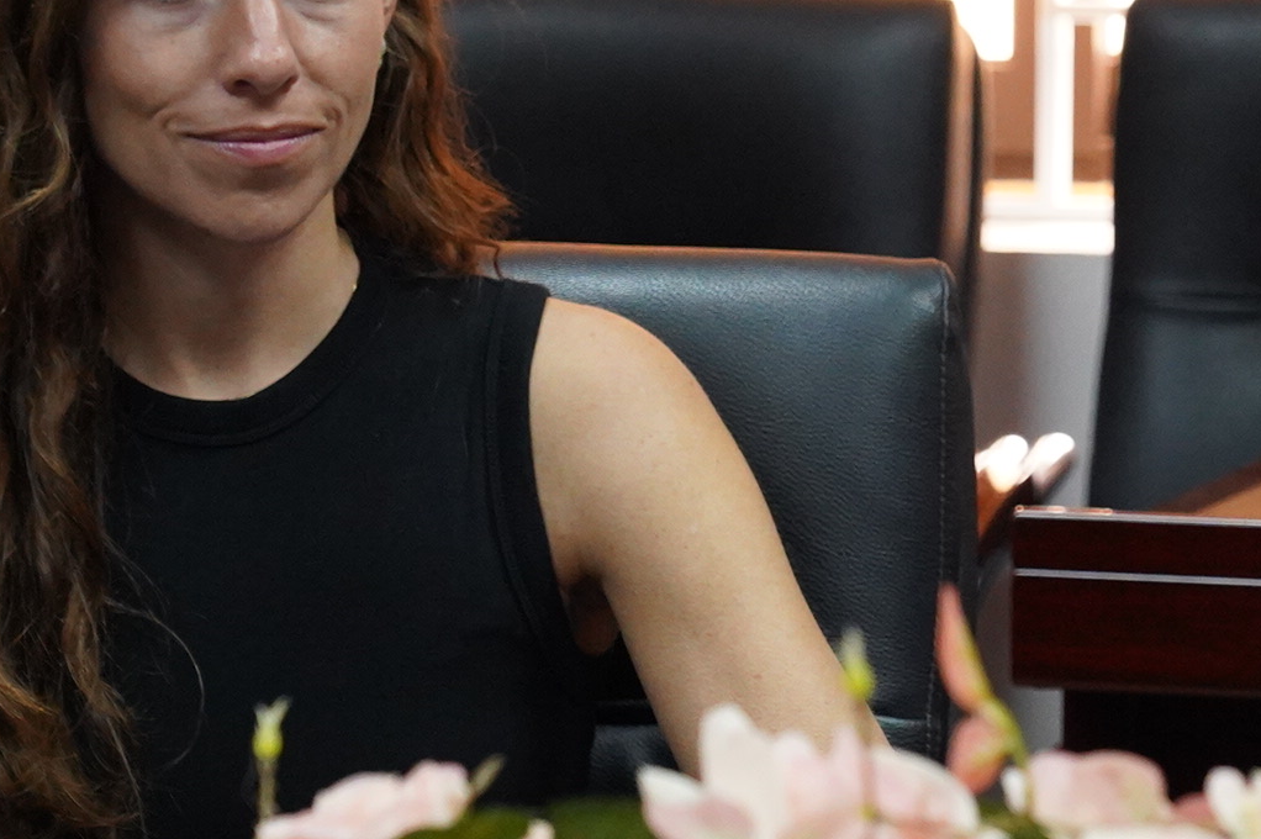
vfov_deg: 5.4
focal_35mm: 253
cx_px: 1287
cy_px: 267
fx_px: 8856
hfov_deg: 8.1
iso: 5000
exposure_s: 1/125
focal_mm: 86
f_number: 5.6
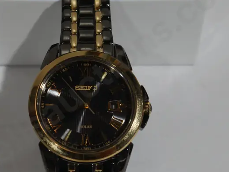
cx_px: 74
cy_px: 98
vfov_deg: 16.2
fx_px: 602
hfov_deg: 21.4
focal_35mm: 91
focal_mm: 23
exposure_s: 1/60
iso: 200
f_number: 5.1
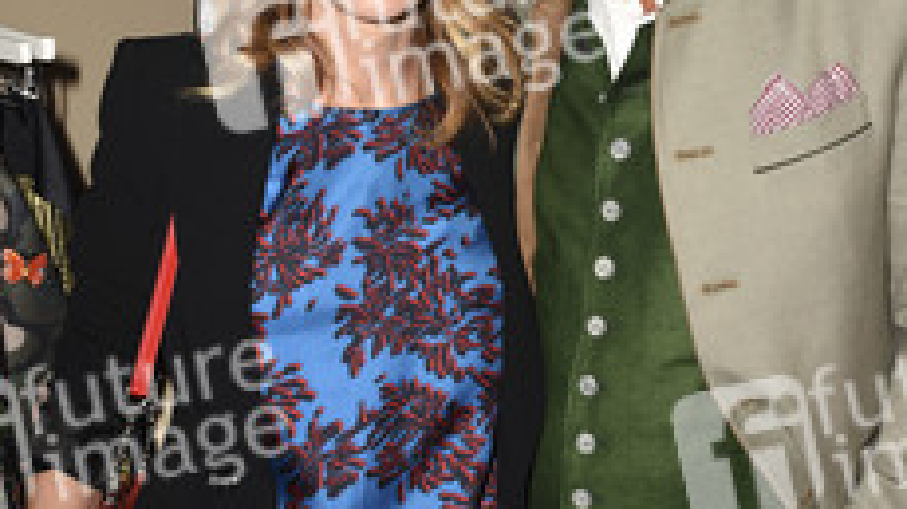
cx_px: 517
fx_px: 1971
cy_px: 237
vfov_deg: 14.7
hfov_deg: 25.9
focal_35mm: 82
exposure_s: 1/160
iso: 125
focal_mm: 30
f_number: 4.5
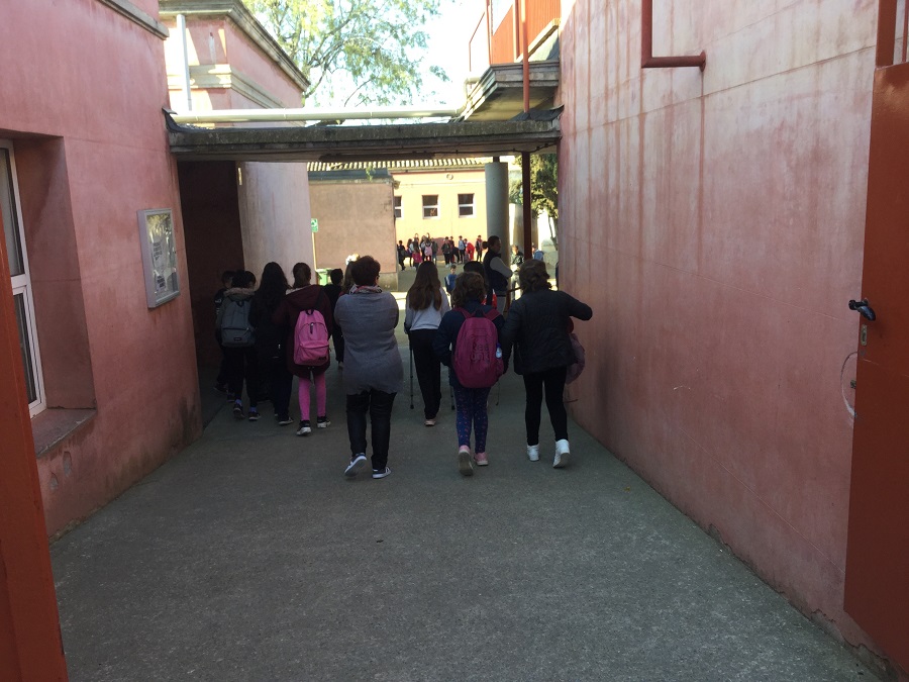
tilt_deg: -13.6
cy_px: 341
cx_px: 454
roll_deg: +1.8
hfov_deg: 58.4
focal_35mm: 31
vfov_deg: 45.4
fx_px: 814
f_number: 2.4
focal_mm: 3.3
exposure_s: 1/120
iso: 25
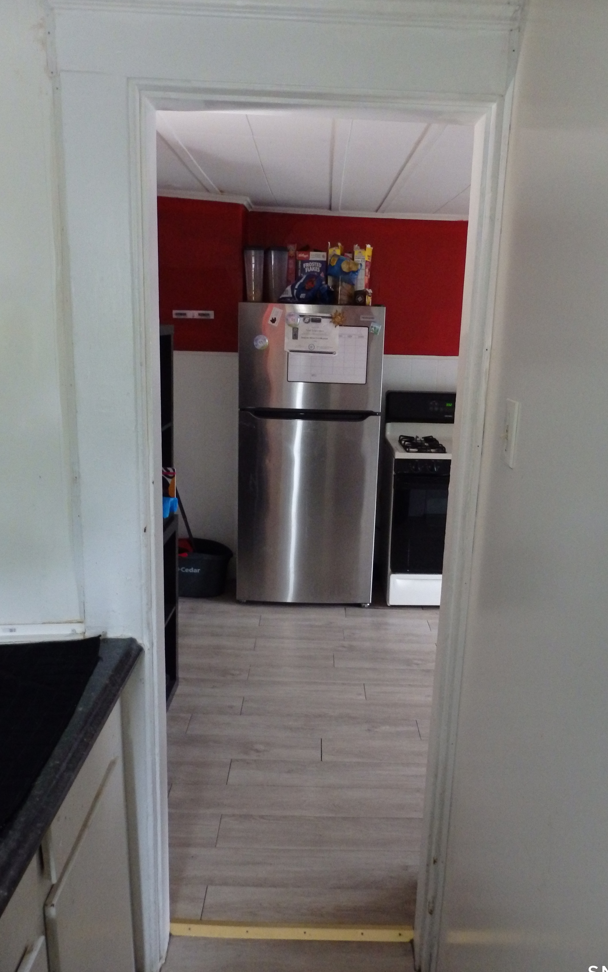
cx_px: 330
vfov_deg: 68.4
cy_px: 494
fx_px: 716
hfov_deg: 46.0
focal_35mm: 27
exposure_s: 1/20
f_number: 3
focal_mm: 4.5
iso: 800
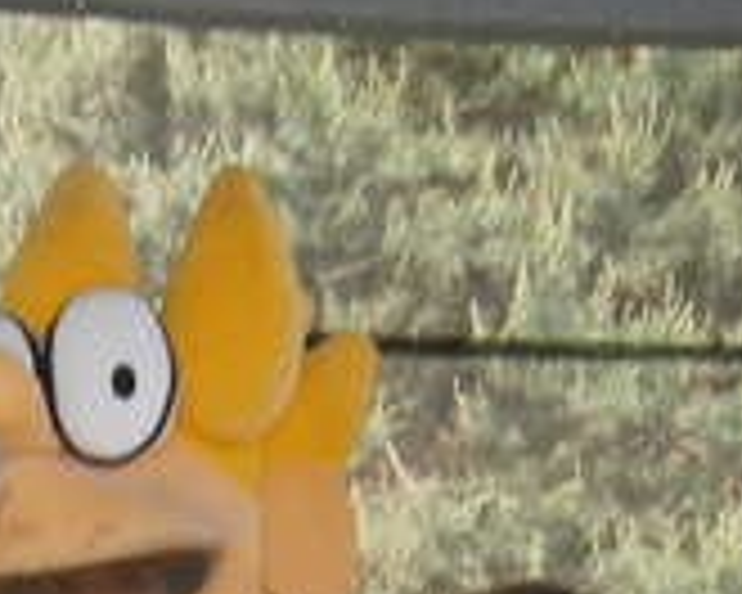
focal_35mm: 195
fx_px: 4282
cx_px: -58
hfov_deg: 9.8
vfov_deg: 7.6
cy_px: 1154
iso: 80
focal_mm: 8.3
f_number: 3.4
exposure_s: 1/60
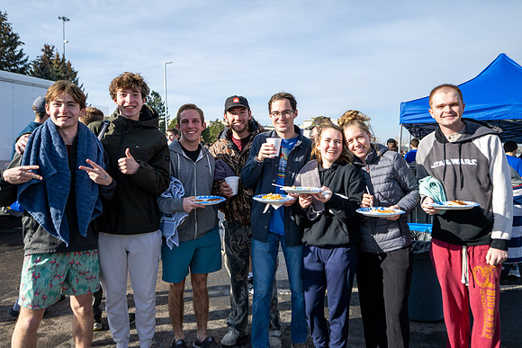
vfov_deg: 47.2
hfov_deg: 66.4
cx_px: 261
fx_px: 399
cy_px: 174
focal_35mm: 28
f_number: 4
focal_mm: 27.5
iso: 250
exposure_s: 1/2500
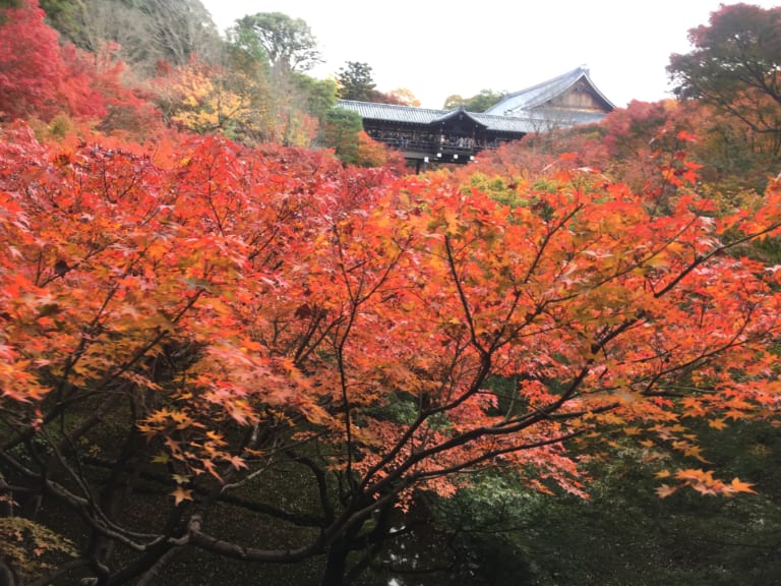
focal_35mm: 29
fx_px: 654
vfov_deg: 48.2
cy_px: 293
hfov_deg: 61.7
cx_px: 390
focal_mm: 4.15
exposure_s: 1/134
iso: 32
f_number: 2.2
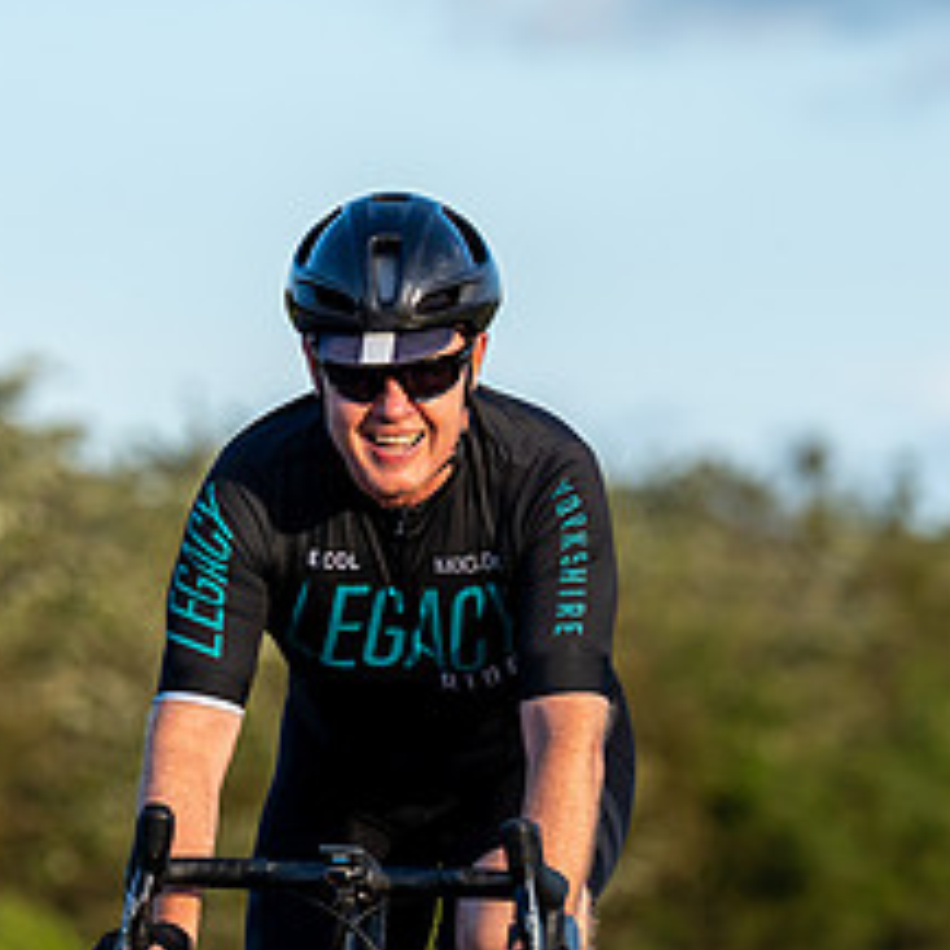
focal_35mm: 487
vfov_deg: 3.6
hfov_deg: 3.6
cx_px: 415
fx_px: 15121
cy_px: 510
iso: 200
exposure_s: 1/1000
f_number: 3.5
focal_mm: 162
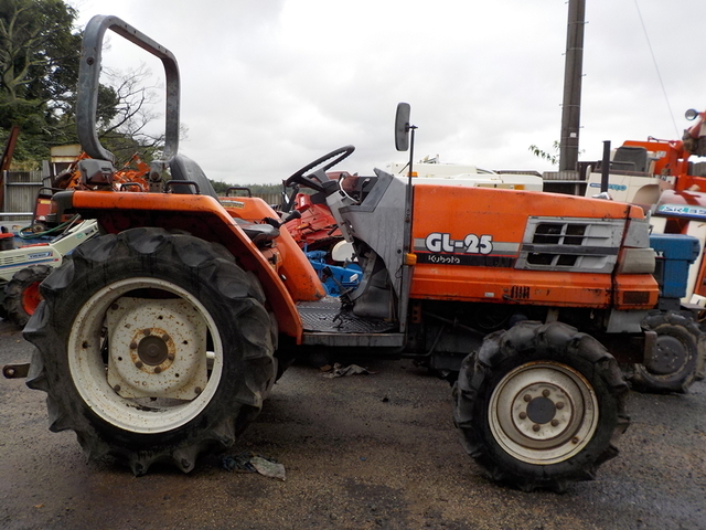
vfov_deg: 46.8
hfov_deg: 60.0
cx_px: 353
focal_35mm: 30
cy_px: 265
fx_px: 612
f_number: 3.3
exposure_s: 1/200
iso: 125
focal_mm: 4.1
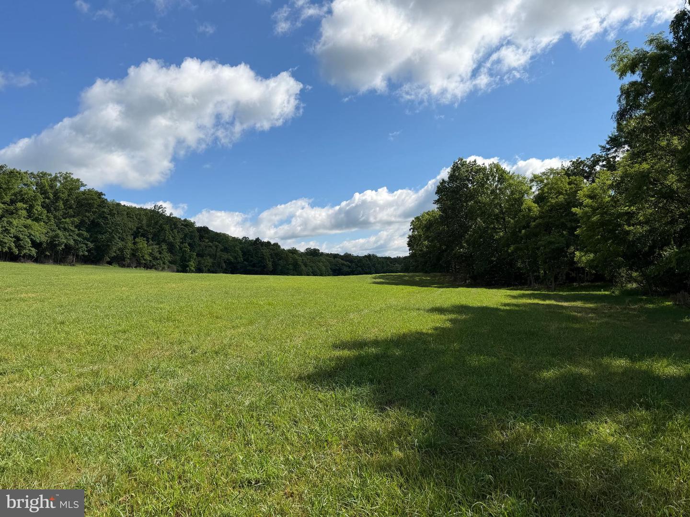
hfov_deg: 71.6
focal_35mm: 24
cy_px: 258
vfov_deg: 56.8
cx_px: 345
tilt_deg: +4.3
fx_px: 478
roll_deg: +5.0
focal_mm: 6.76
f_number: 1.78
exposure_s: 1/5319
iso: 80
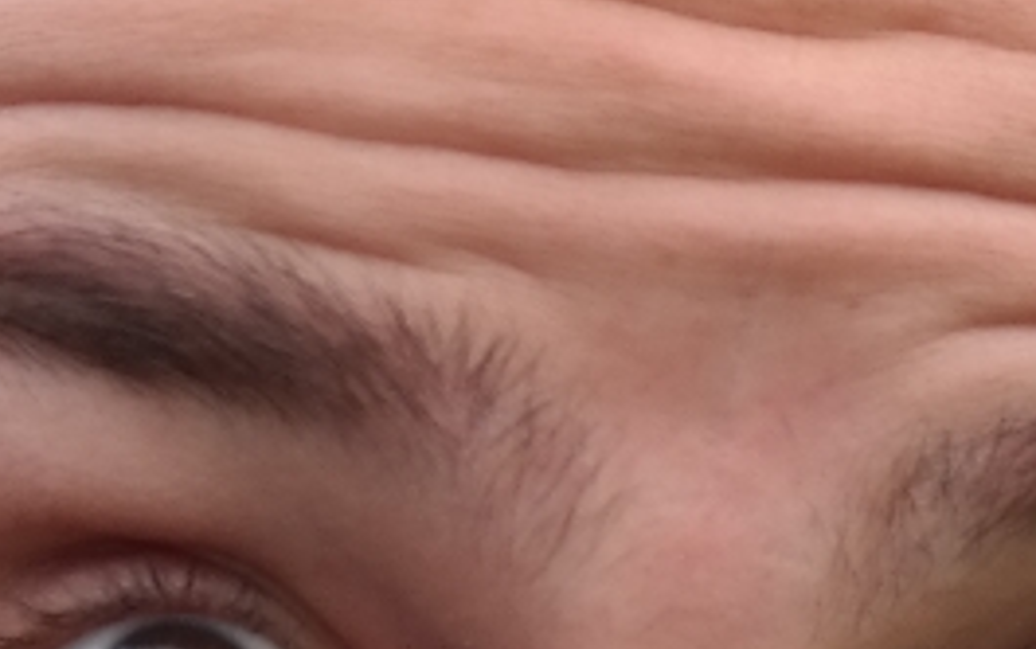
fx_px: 13392
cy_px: 954
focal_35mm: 474
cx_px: 477
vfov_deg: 2.8
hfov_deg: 4.4
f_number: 4
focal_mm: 50
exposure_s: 1/80
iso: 200
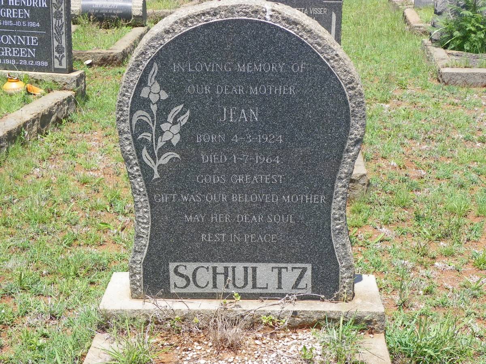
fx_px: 899
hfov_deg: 30.3
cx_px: 243
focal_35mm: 64
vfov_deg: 22.9
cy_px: 182
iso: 64
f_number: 4.5
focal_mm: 11.4
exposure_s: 1/160
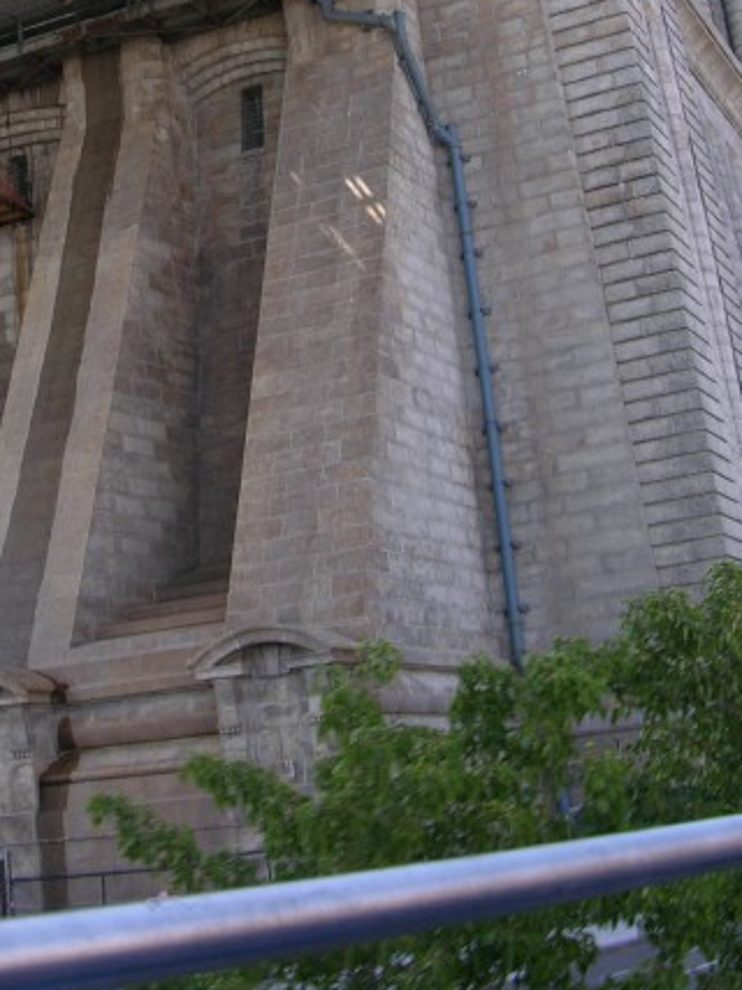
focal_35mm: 63
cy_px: 116
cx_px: 220
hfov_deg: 23.1
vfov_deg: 29.6
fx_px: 1801
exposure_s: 1/102
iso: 50
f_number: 4
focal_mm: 8.9
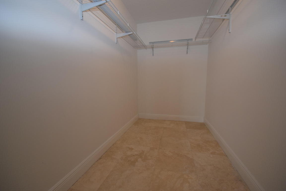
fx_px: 119
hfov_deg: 100.4
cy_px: 96
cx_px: 143
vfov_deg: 77.3
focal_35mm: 15
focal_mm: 10
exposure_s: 1/100
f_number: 5
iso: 720
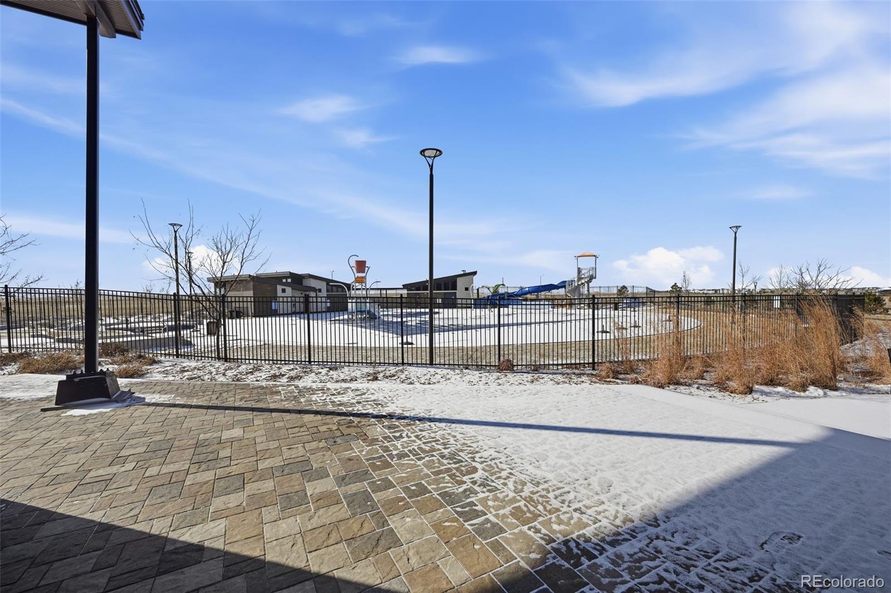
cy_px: 296
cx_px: 446
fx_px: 346
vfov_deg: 81.1
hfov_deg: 104.3
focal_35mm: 14
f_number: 7.1
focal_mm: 14
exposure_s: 1/13000
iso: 400
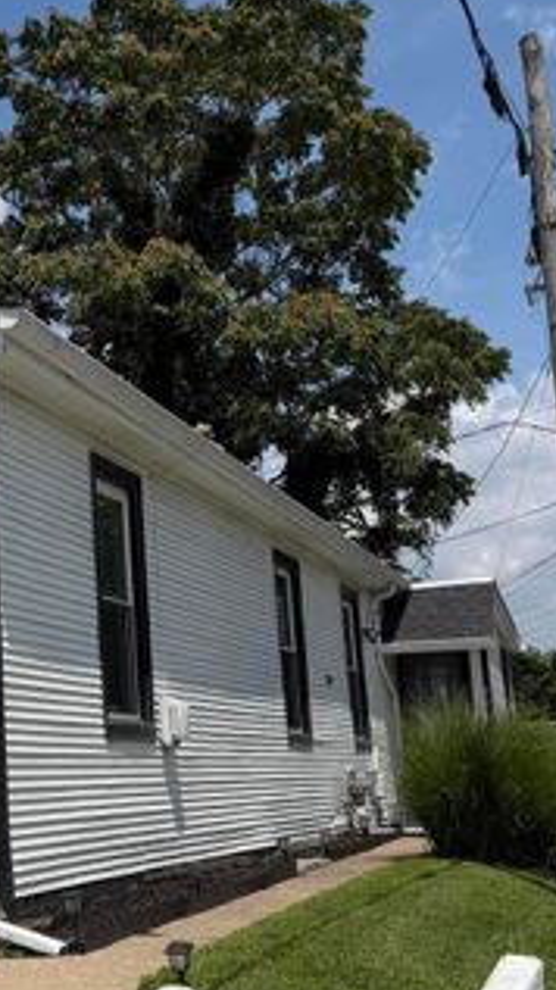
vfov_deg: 37.9
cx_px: -6
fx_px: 1443
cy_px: 520
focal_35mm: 55
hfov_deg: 21.0
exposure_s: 1/9091
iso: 80
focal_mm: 6.76
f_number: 1.78
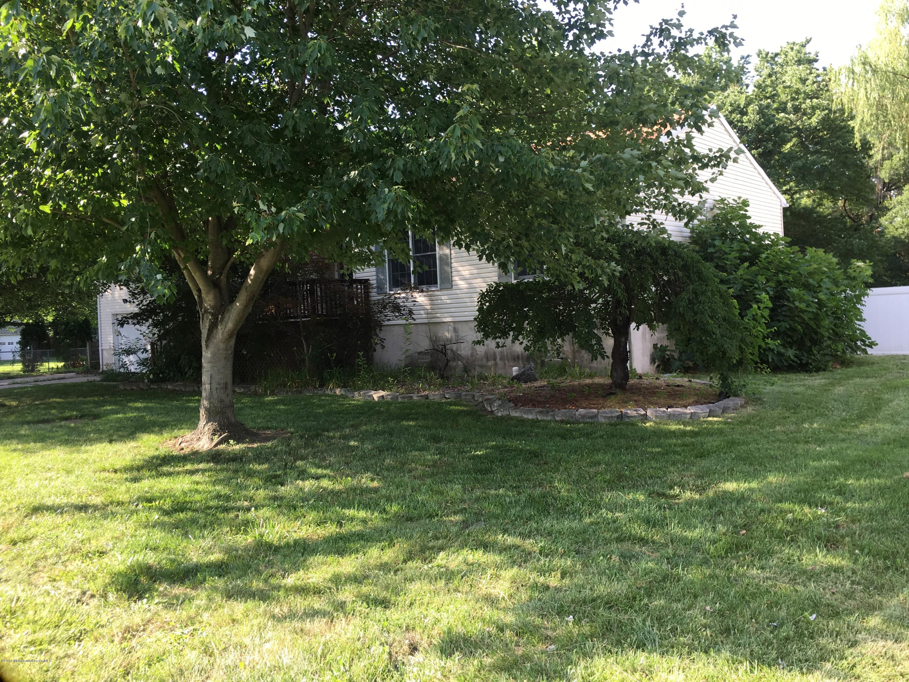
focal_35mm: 29
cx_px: 454
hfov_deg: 61.7
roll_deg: +2.2
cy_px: 341
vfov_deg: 48.2
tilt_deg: +1.6
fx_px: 762
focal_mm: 4.15
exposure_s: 1/159
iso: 25
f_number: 2.2
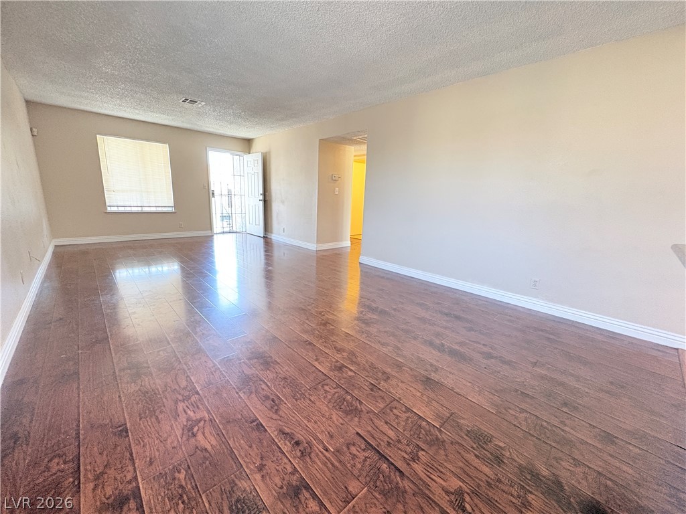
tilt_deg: -12.6
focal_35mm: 14
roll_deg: -2.0
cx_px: 343
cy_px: 257
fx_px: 277
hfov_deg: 102.1
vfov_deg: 85.7
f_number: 2.2
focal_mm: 2.22
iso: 640
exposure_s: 1/60
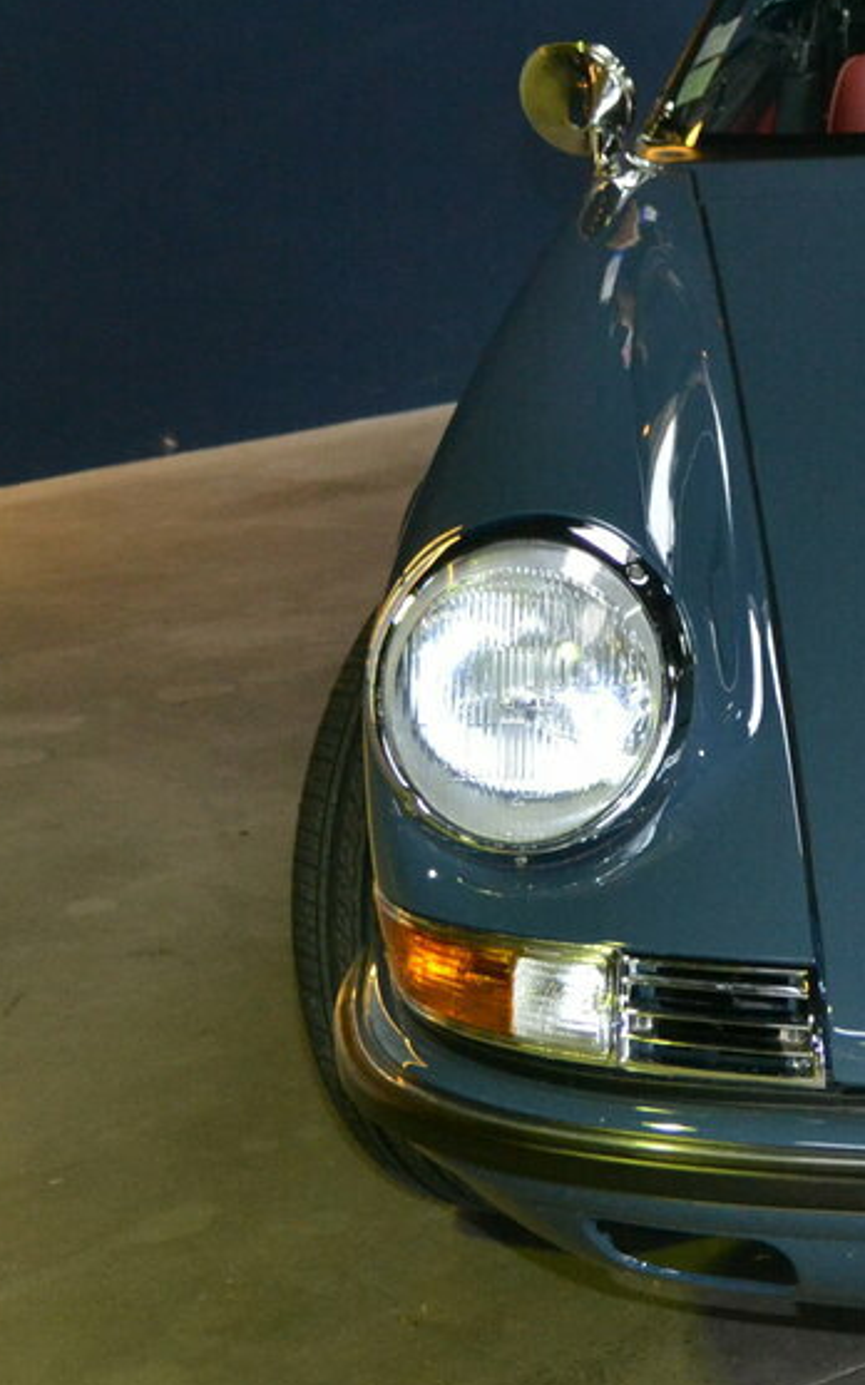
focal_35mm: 112
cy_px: 564
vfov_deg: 18.6
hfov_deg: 11.2
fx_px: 4226
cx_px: 1332
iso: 2000
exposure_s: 1/60
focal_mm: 34
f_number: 5
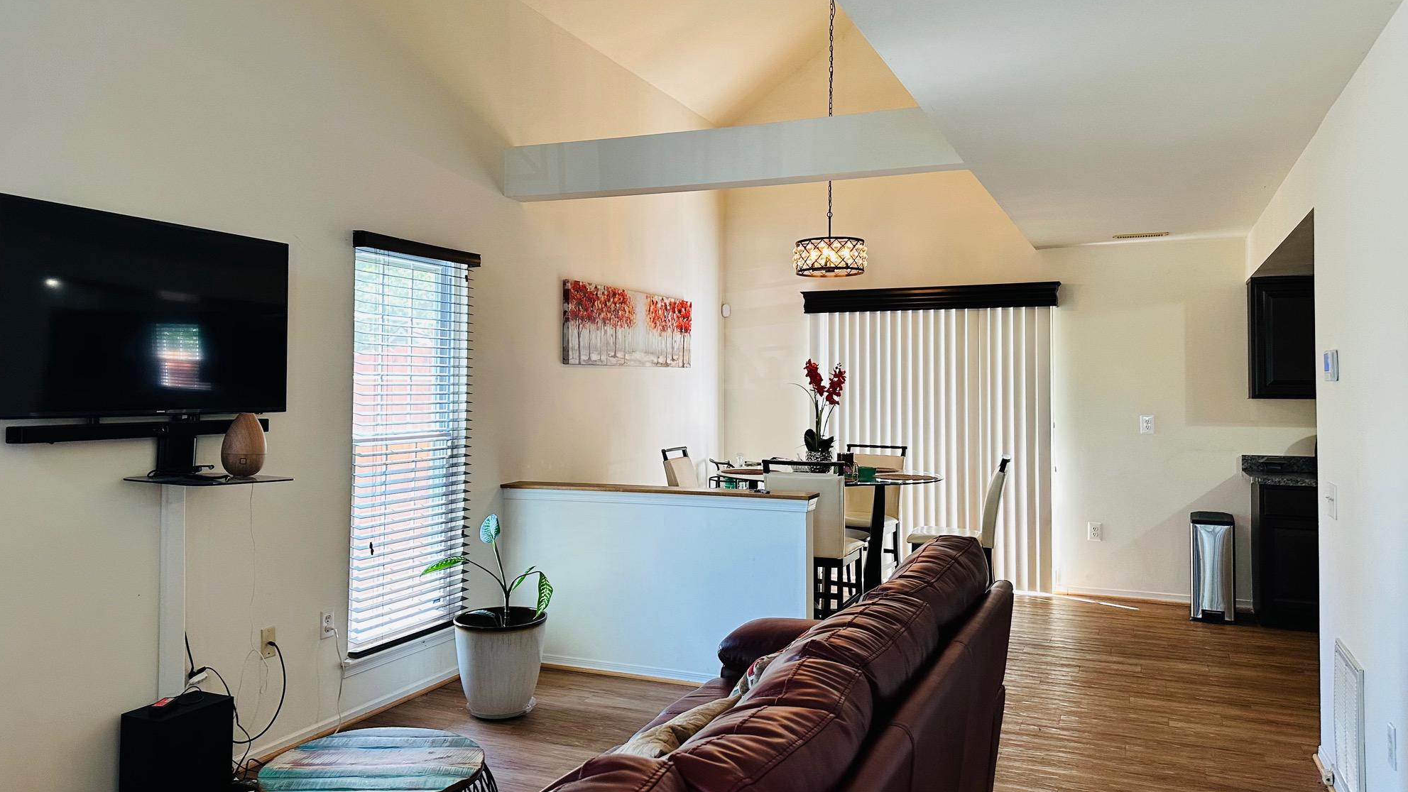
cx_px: 698
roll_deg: -0.7
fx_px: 1008
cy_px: 344
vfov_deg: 42.8
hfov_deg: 69.9
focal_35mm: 27
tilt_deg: +1.5
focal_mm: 6.86
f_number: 1.78
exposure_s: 1/120
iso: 200
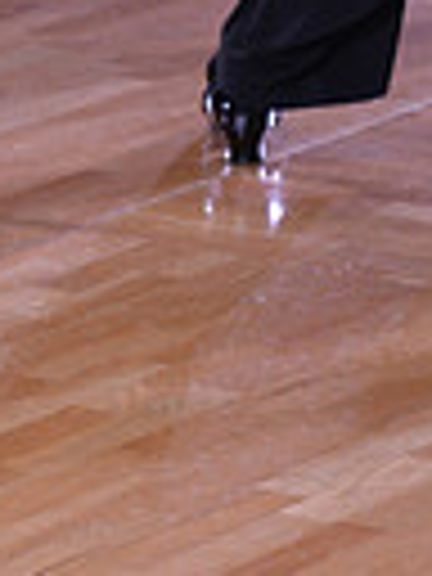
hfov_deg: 4.2
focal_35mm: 348
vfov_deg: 5.6
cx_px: 736
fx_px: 5791
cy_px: -594
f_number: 4.5
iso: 1600
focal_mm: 80
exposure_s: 1/250
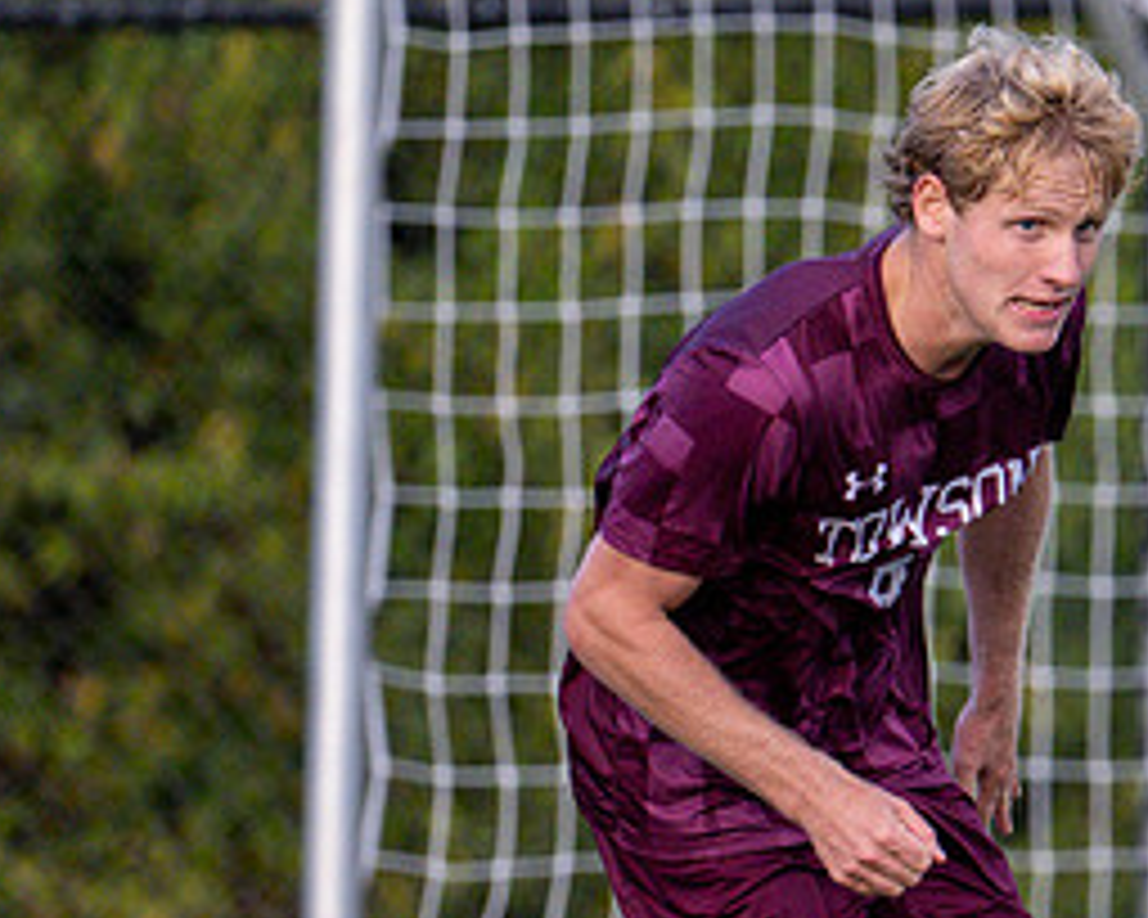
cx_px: 1274
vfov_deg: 1.1
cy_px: 842
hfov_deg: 1.4
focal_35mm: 1355
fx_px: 46038
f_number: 4.5
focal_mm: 400
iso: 2500
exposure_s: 1/2500
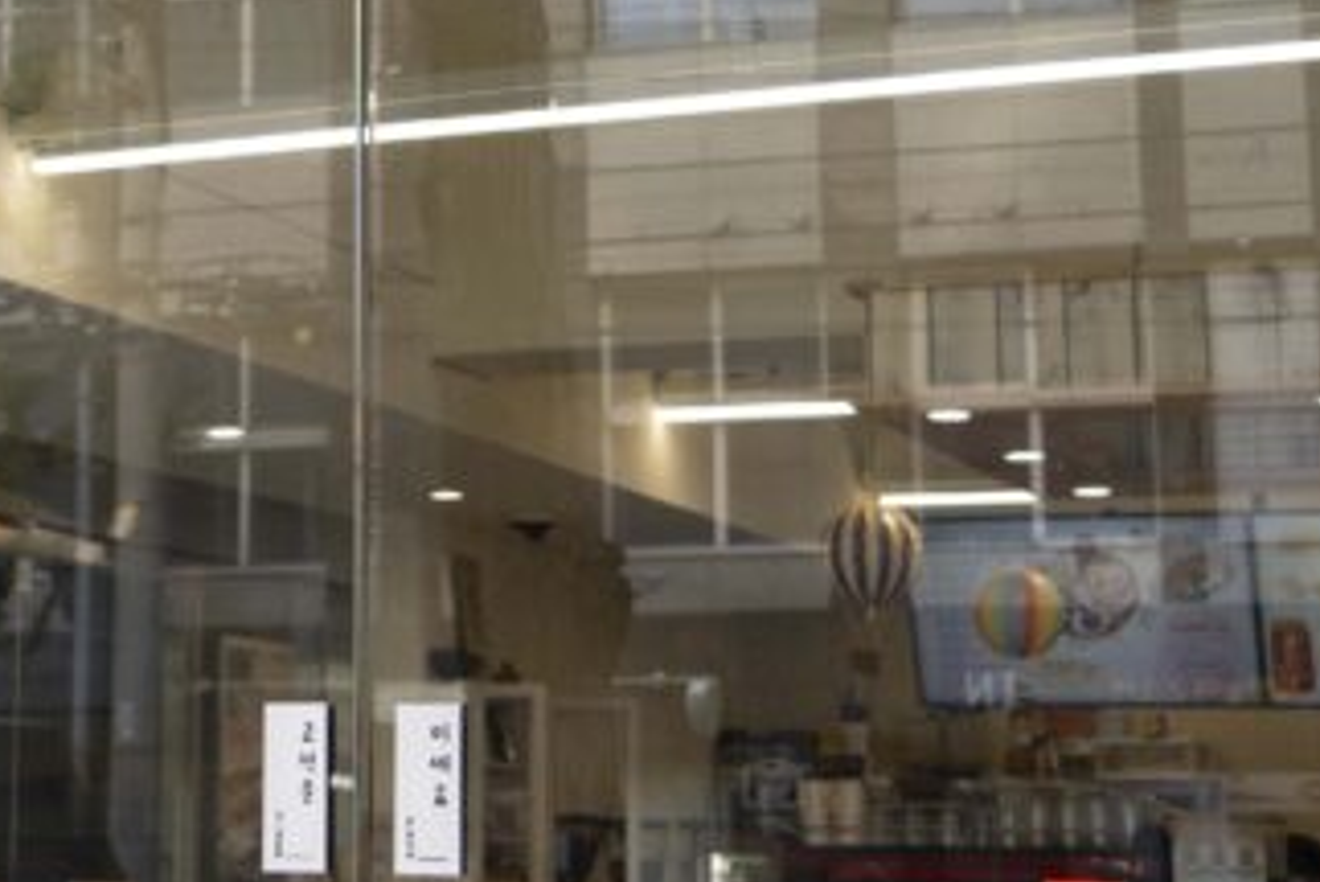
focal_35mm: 89
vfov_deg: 15.2
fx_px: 3265
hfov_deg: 22.5
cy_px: 129
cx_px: 205
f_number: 4
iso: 200
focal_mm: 28
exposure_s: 1/160
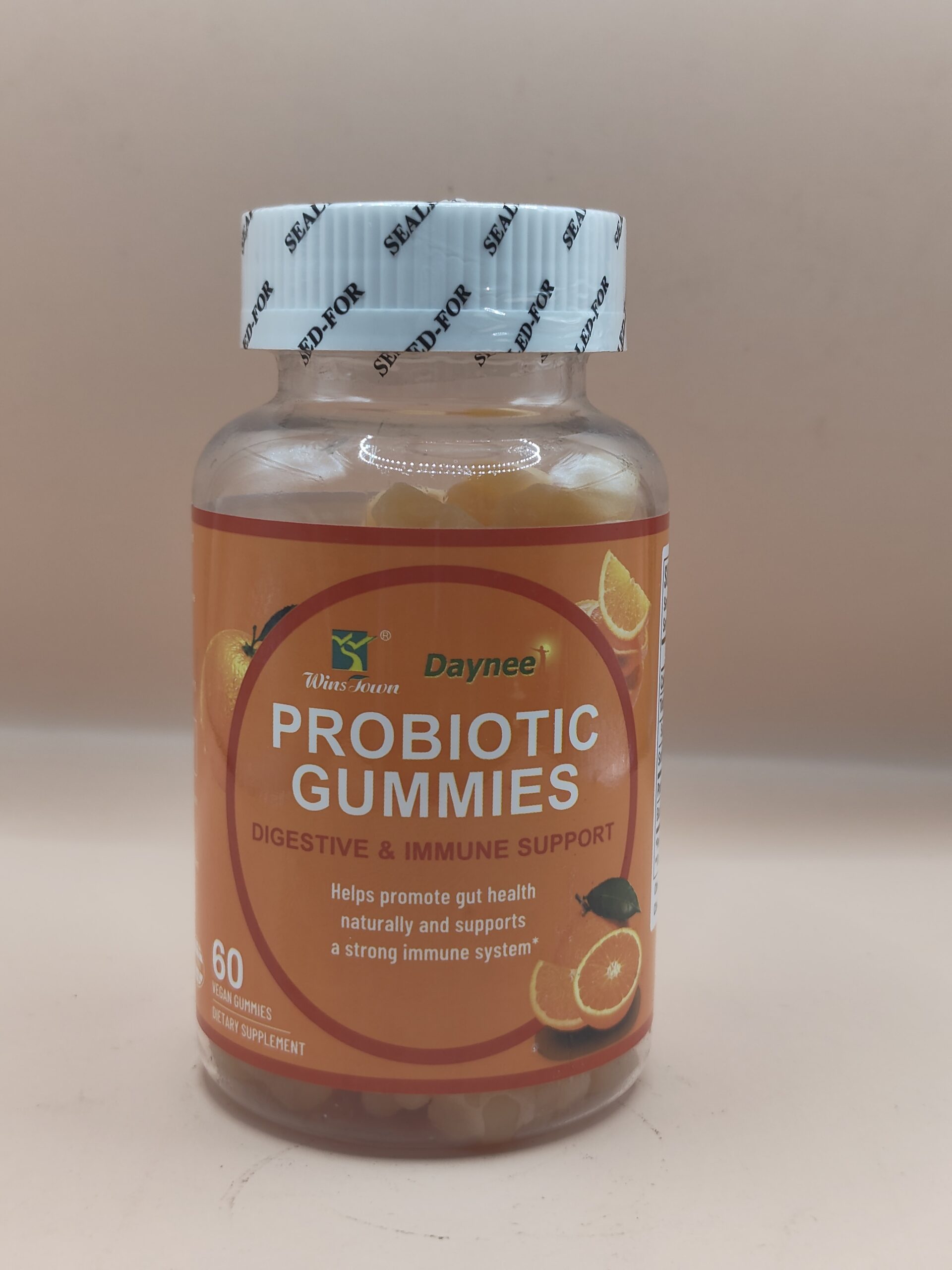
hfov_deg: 29.1
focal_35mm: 50
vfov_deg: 38.2
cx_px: 476
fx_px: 1833
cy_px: 635
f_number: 1.88
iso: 143
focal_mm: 5.56
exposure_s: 1/100
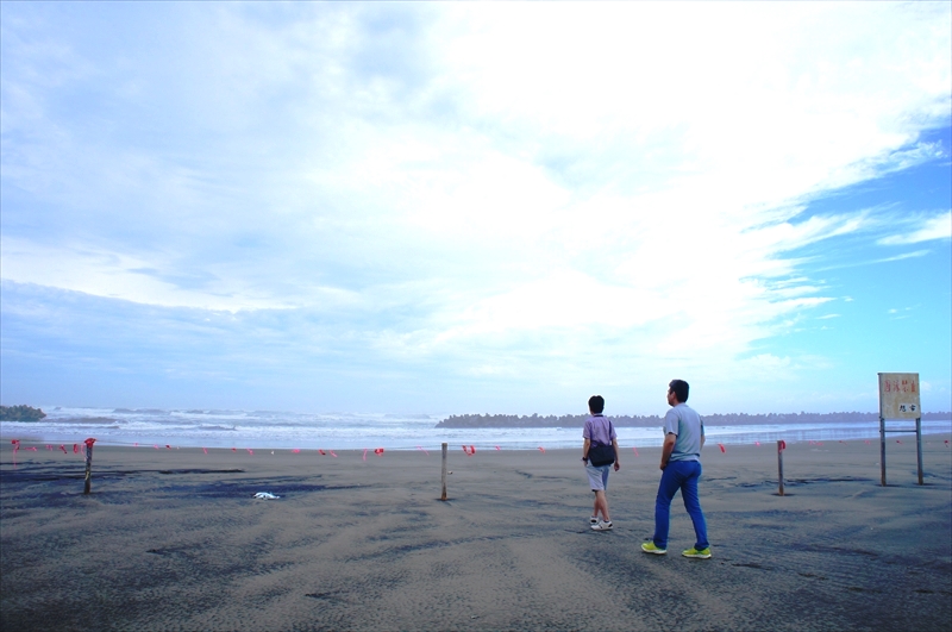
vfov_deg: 47.8
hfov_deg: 67.5
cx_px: 476
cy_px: 316
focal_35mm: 27
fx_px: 713
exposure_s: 1/200
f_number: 13
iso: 200
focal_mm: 18
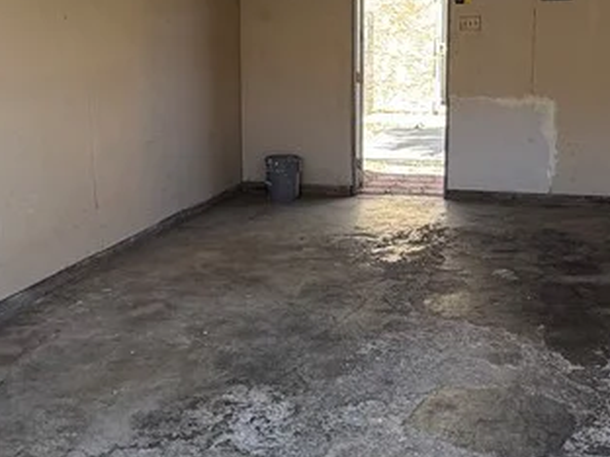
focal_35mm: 46
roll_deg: -1.5
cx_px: 444
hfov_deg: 40.3
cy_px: 160
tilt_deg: -9.6
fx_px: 811
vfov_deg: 31.3
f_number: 2.2
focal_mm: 2.22
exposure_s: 1/109
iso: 40
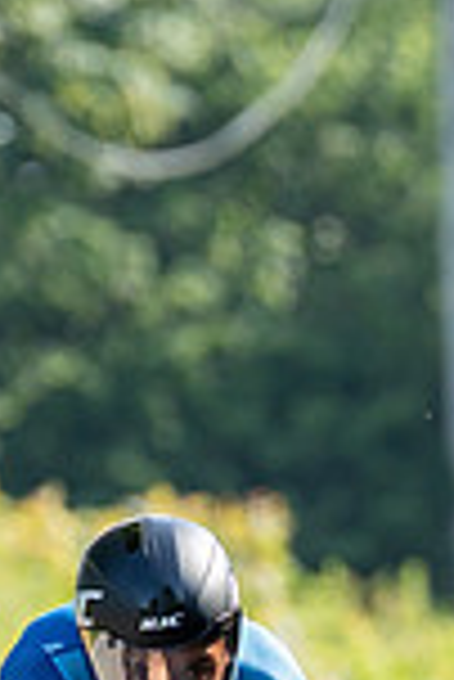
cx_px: 93
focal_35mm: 1416
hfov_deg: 1.0
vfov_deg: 1.5
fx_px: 26723
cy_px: 1417
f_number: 3.5
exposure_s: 1/800
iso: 200
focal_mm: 182
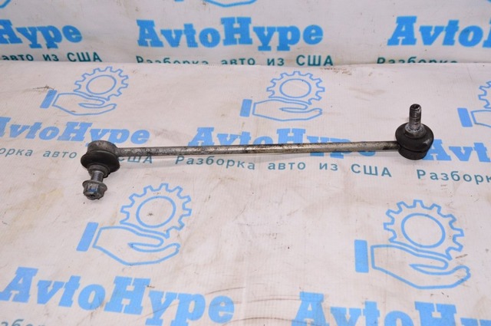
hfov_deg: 57.3
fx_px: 450
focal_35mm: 33
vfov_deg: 39.9
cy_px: 163
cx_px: 246
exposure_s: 1/200
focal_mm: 22
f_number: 8
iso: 1600
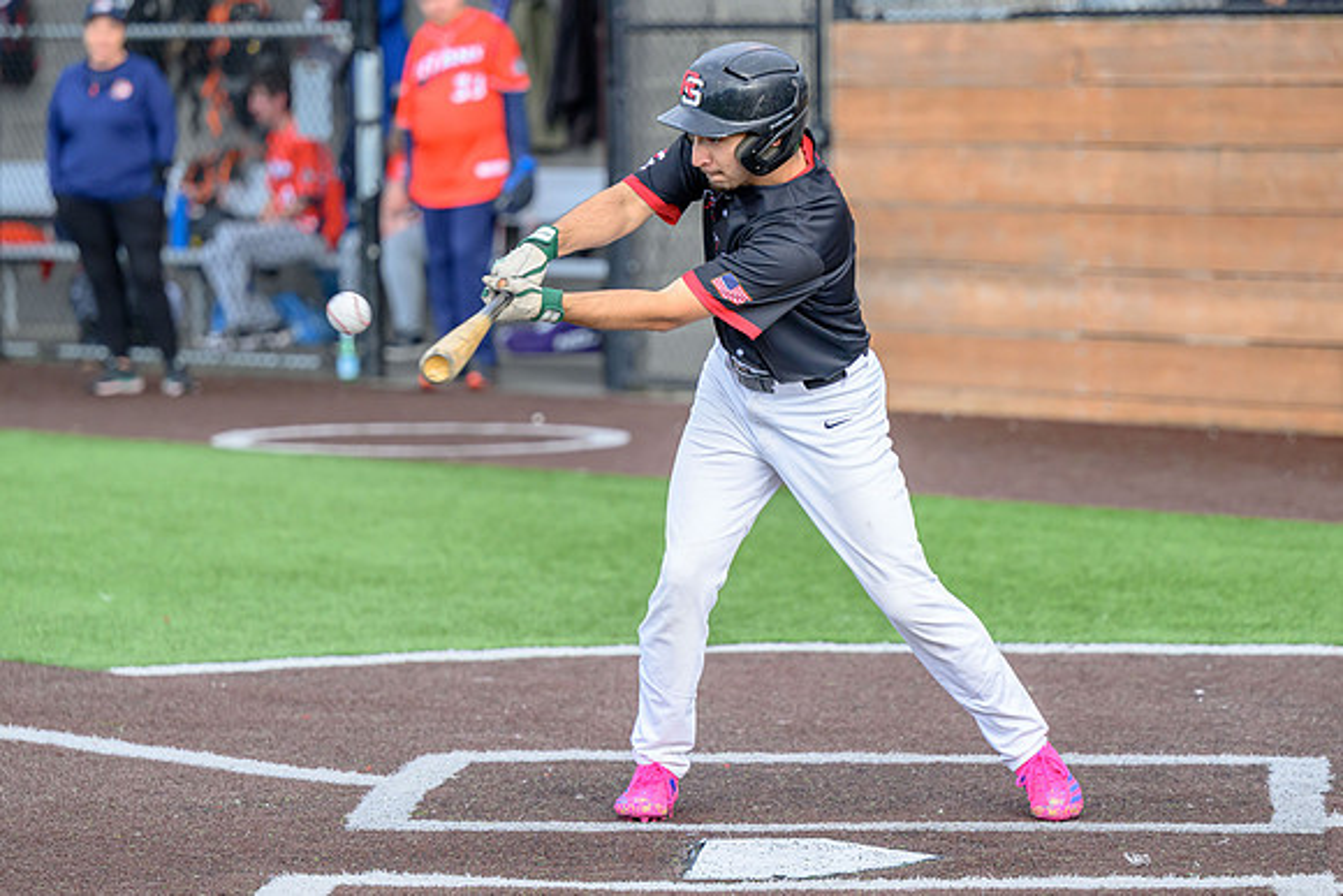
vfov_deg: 8.0
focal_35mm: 172
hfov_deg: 11.9
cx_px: 740
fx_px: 6428
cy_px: 418
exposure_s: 1/2000
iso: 1000
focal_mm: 130
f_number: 2.8
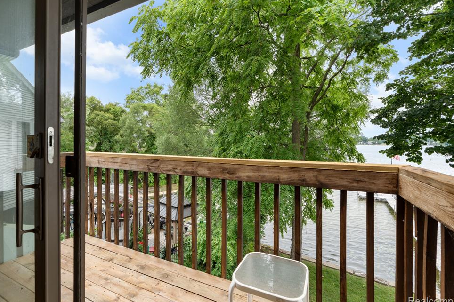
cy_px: 148
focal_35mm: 17
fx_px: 214
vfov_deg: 70.4
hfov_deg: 93.2
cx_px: 215
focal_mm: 16
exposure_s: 1/50
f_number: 8
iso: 400
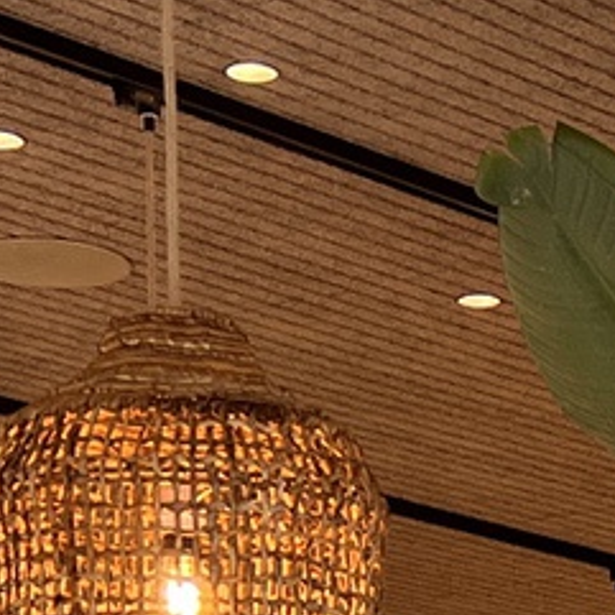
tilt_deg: -3.2
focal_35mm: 183
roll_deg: +1.0
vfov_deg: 8.6
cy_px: 1508
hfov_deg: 9.4
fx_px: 3678
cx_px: 817
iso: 100
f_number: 1.5
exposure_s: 1/121
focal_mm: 5.7
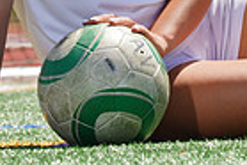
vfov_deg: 1.0
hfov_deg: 1.5
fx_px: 9595
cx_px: 140
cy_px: -106
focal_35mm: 1397
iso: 200
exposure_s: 1/250
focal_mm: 336
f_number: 13
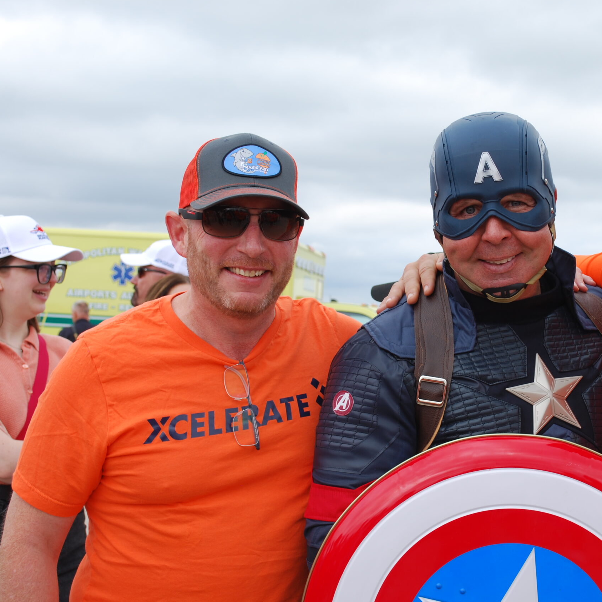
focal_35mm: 62
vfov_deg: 27.7
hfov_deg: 27.4
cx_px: 450
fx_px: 1220
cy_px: 304
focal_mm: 32
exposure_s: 1/160
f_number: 6.3
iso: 100
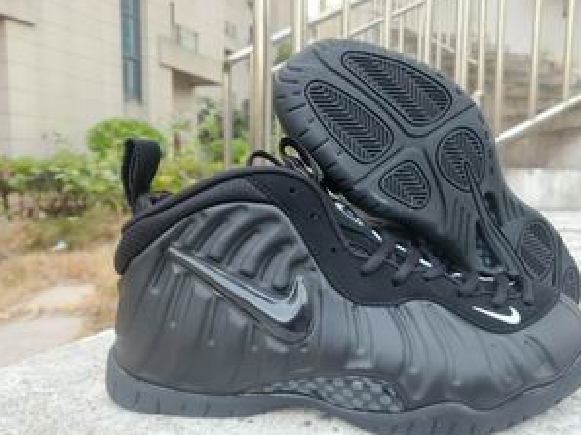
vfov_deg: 51.3
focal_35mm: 27
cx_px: 333
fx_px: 453
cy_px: 215
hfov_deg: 65.0
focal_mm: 5.4
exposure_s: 1/50
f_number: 1.8
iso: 160
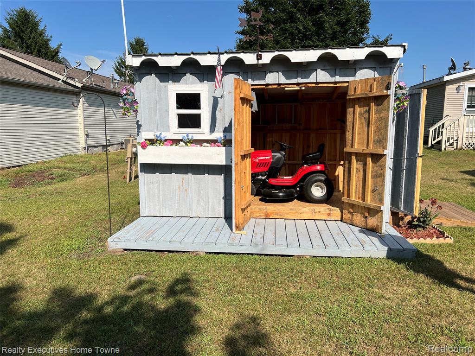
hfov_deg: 67.3
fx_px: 357
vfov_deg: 53.1
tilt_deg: -8.7
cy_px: 178
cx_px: 238
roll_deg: +0.6
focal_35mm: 26
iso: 50
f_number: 1.5
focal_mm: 5.7
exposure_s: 1/5319
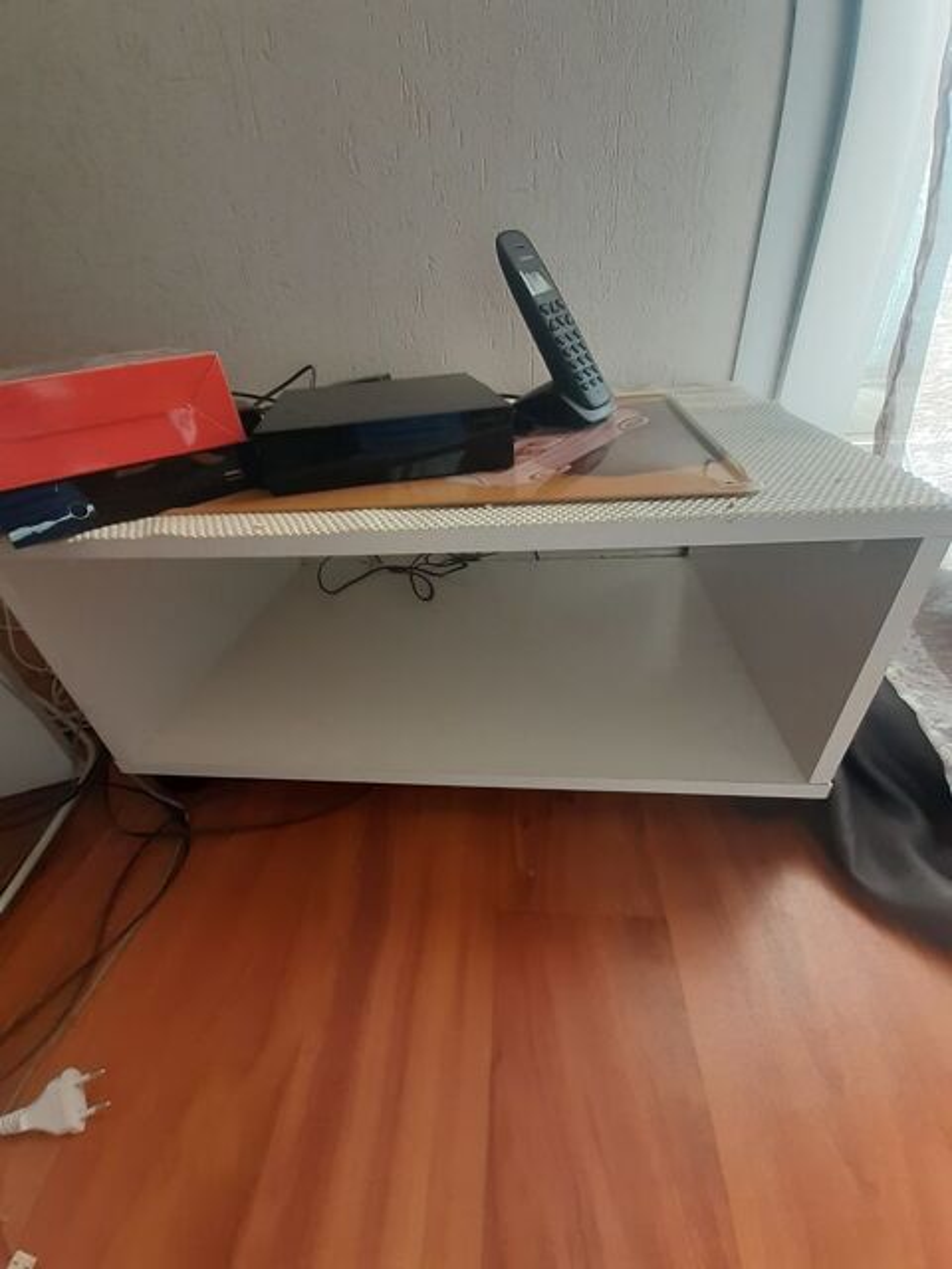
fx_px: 477
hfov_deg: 89.9
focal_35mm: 13
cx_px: 476
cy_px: 634
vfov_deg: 106.2
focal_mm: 1.13
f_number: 2.2
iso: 64
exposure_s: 1/100
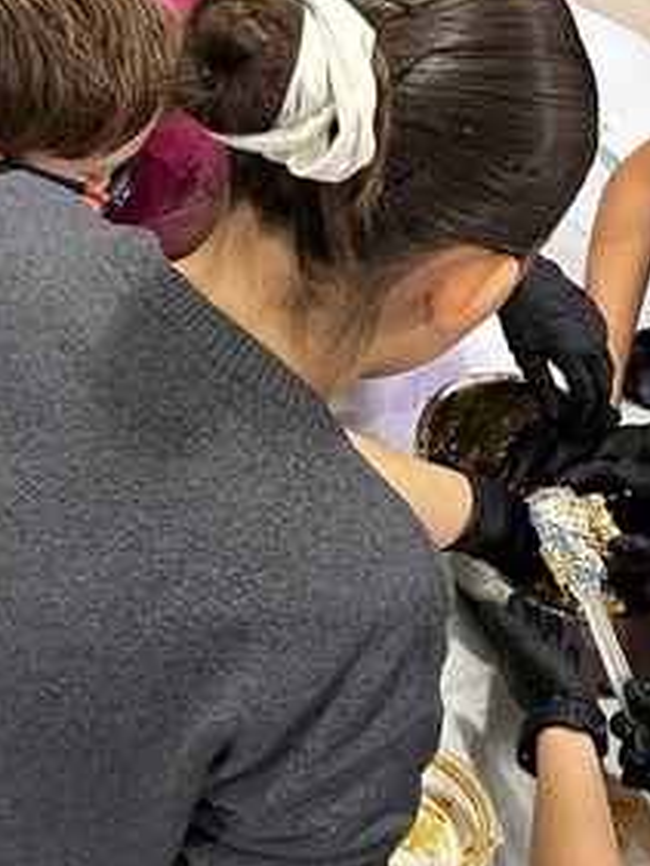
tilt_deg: -34.0
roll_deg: -41.0
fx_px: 1851
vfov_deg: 26.3
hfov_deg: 19.2
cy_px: 404
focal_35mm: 74
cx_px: 693
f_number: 1.5
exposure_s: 1/60
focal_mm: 5.7
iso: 250
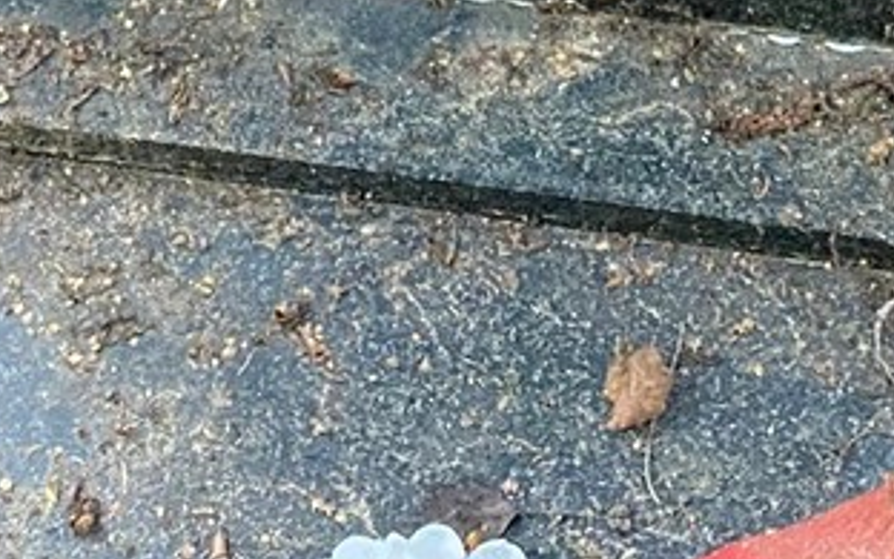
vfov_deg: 9.1
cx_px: 458
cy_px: -871
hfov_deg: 16.4
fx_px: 3094
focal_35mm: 127
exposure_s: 1/60
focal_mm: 4.25
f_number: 1.8
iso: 500
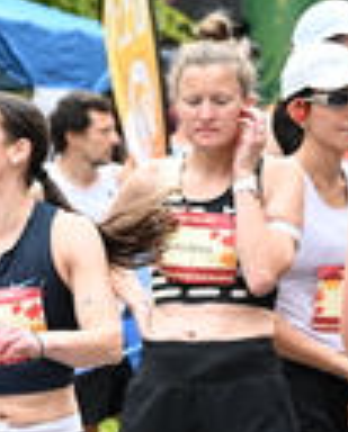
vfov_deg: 5.6
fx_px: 4439
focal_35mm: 346
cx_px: -240
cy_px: 454
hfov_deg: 4.5
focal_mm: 86
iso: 2500
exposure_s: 1/500
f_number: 4
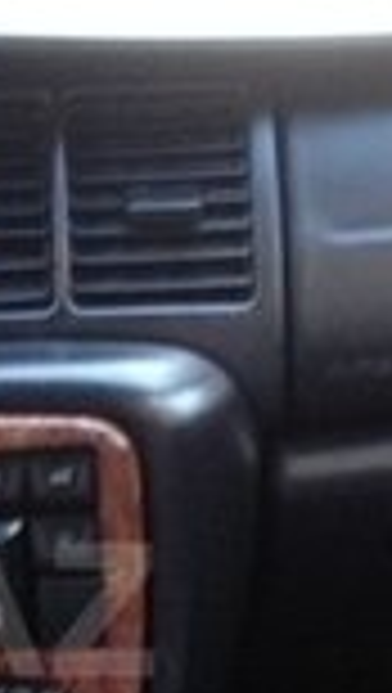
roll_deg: +6.5
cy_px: 610
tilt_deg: -20.5
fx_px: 2836
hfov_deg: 7.7
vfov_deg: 13.8
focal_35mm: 154
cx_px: -306
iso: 125
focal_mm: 4.12
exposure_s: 1/20
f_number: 2.4
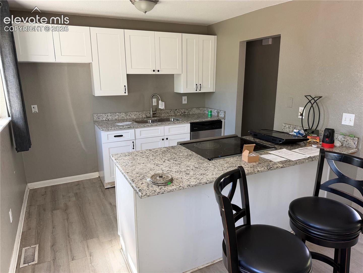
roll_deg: +0.4
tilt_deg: -14.2
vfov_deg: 56.8
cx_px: 182
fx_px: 252
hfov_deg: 71.6
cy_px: 136
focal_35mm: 24
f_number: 1.78
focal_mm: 6.76
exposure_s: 1/121
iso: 200
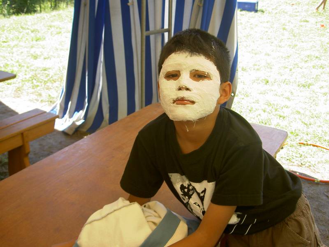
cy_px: 124
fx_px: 371
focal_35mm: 39
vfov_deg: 36.8
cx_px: 164
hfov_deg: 47.9
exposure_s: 1/125
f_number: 2.8
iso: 100
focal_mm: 8
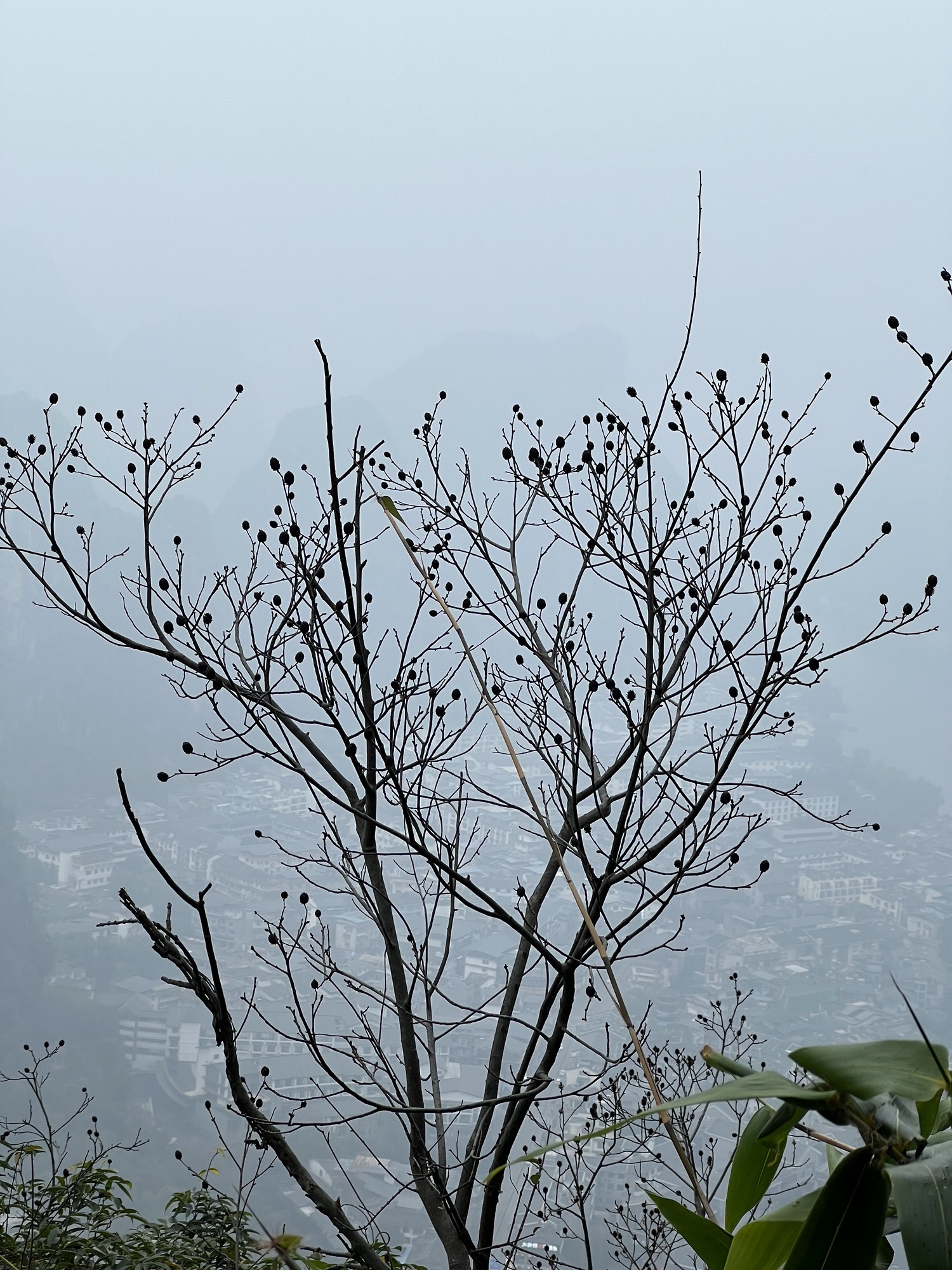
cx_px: 476
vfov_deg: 25.3
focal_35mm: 77
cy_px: 635
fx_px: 2824
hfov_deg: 19.1
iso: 32
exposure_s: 1/134
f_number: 2.8
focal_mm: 9
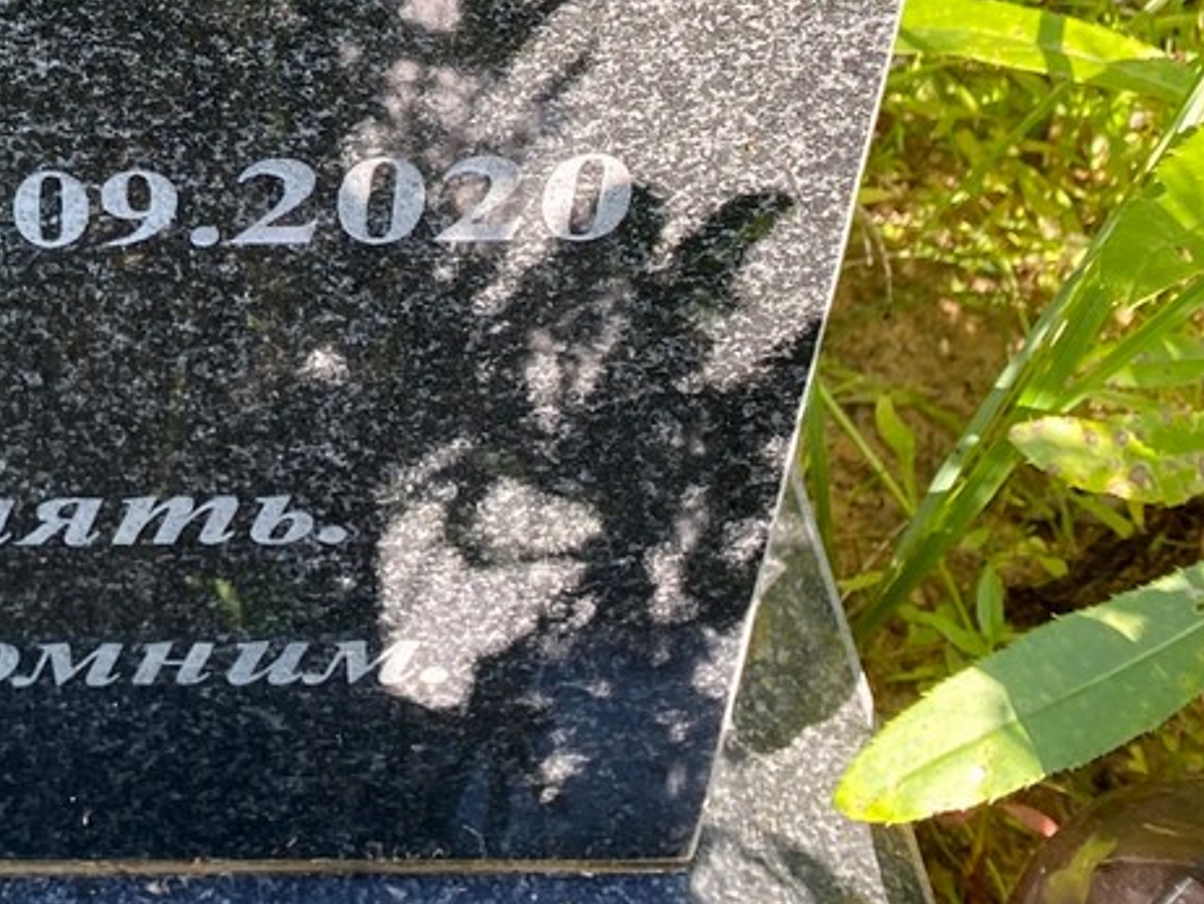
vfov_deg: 16.7
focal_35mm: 81
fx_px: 2819
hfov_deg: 22.0
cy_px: -409
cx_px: -294
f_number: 1.8
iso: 32
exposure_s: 1/148
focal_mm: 4.25
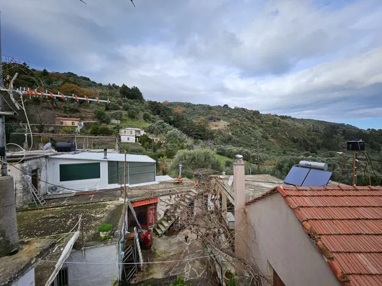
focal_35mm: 13
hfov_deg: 106.2
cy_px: 143
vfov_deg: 89.9
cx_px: 191
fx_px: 143
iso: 32
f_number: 2.2
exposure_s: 1/696
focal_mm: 1.74
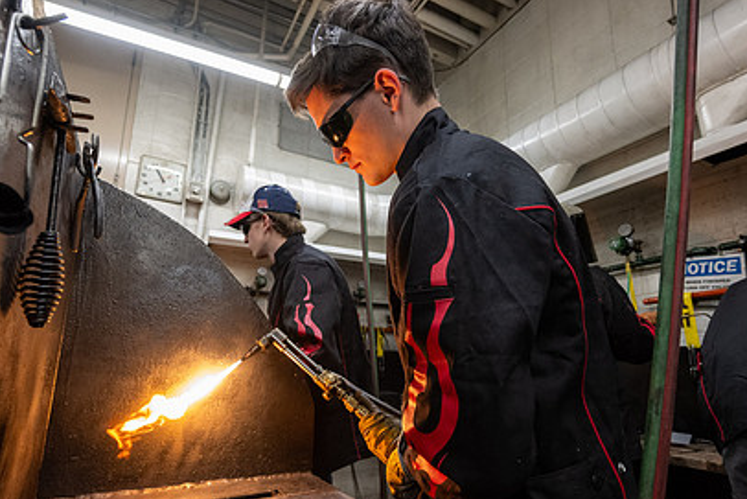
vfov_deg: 61.8
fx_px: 415
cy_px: 279
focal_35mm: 20
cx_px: 372
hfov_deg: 84.0
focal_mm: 14
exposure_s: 1/250
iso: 2500
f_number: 4
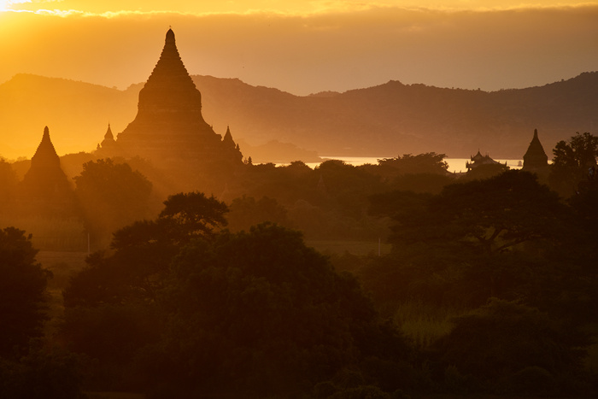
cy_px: 200
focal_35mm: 200
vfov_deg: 6.9
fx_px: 3323
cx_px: 299
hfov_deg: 10.3
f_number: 5.6
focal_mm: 200
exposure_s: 1/500
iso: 200
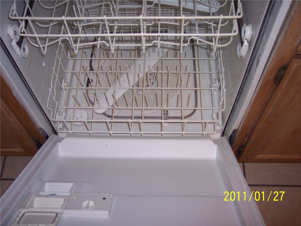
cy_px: 113
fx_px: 339
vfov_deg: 36.8
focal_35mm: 39
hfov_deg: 47.9
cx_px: 150
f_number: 2.8
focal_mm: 8
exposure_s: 1/60
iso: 100
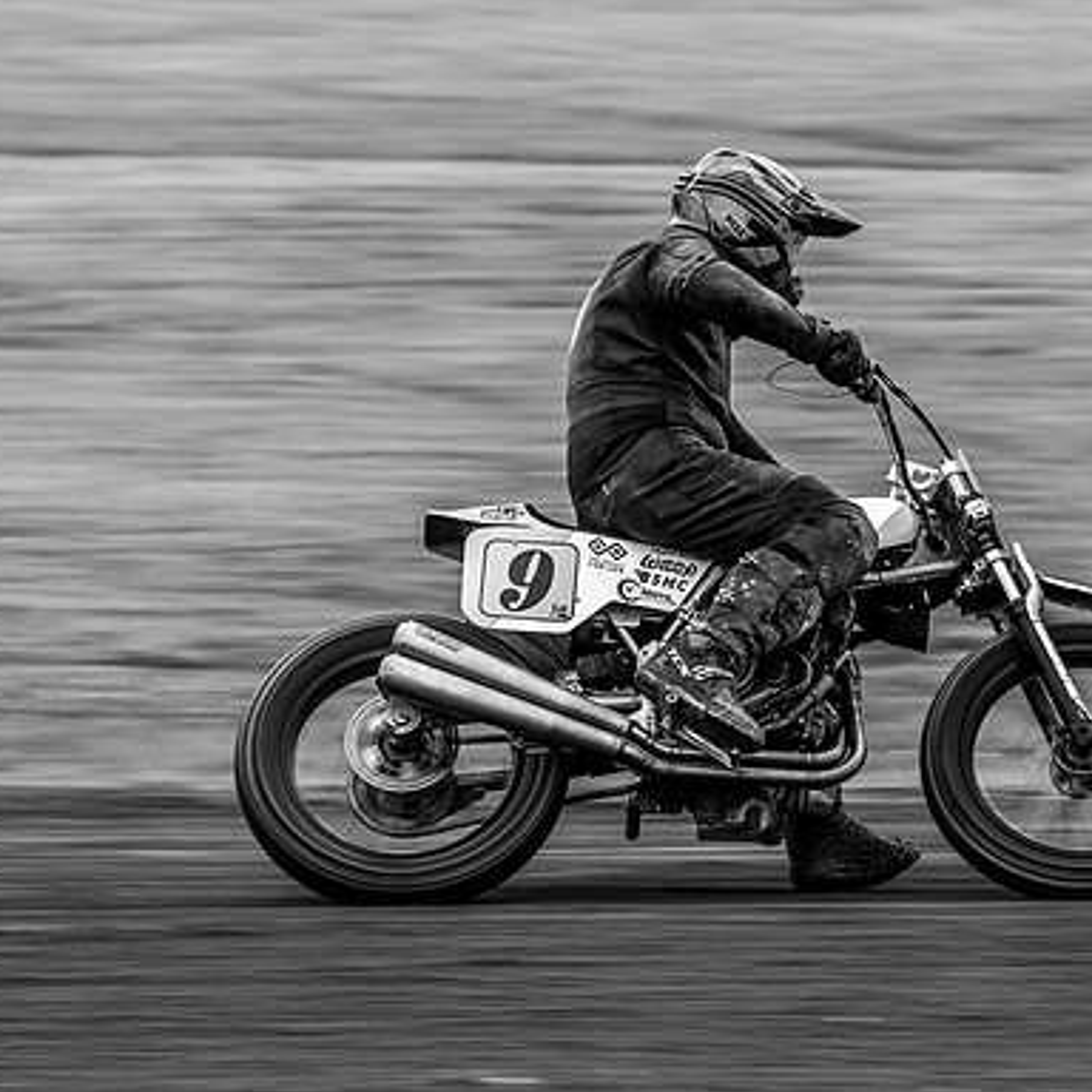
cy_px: 557
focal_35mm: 381
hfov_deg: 4.6
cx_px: 773
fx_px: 13598
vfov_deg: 4.6
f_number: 7.1
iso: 125
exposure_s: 1/125
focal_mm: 200
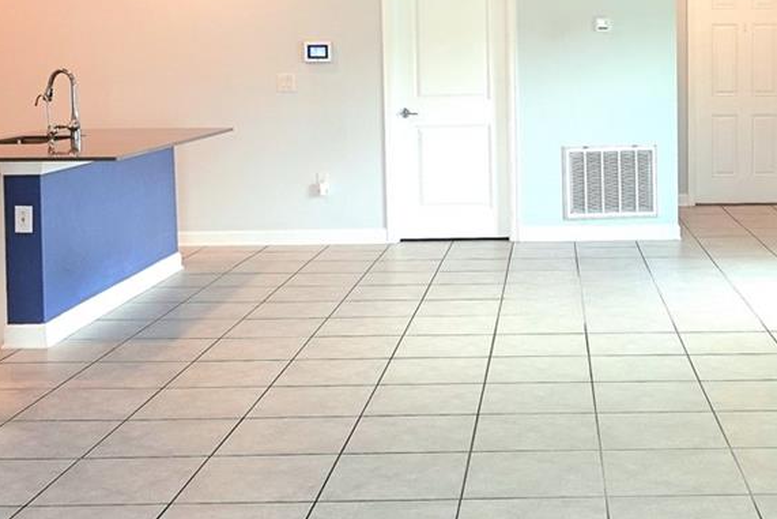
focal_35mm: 56
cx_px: 538
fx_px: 1209
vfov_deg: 24.0
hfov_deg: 35.2
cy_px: 147
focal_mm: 7.6
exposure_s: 1/125
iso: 125
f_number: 2
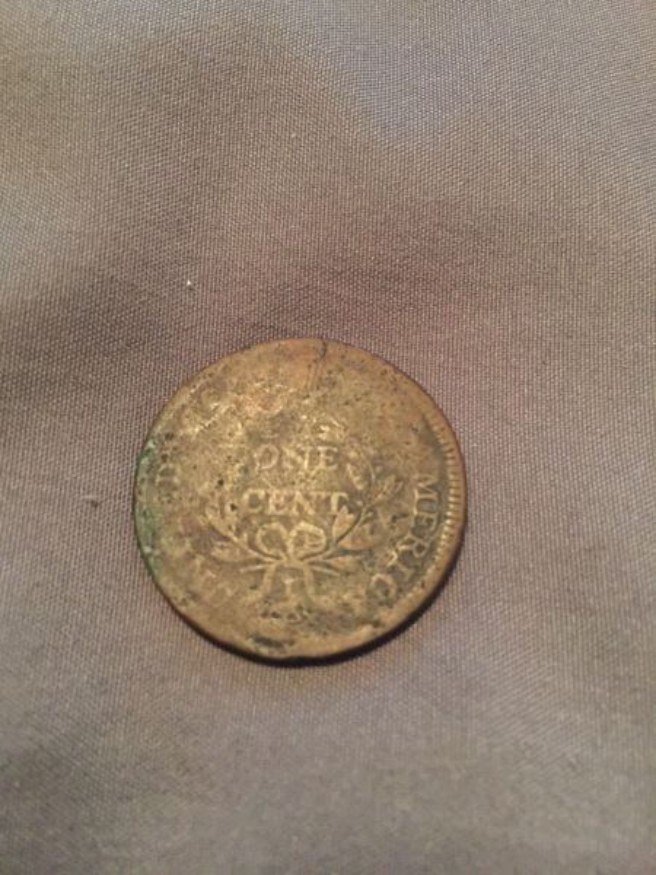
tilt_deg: -72.1
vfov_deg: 61.7
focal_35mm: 29
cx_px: 328
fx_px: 733
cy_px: 438
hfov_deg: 48.2
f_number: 2.2
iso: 125
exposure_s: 1/4
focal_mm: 4.15
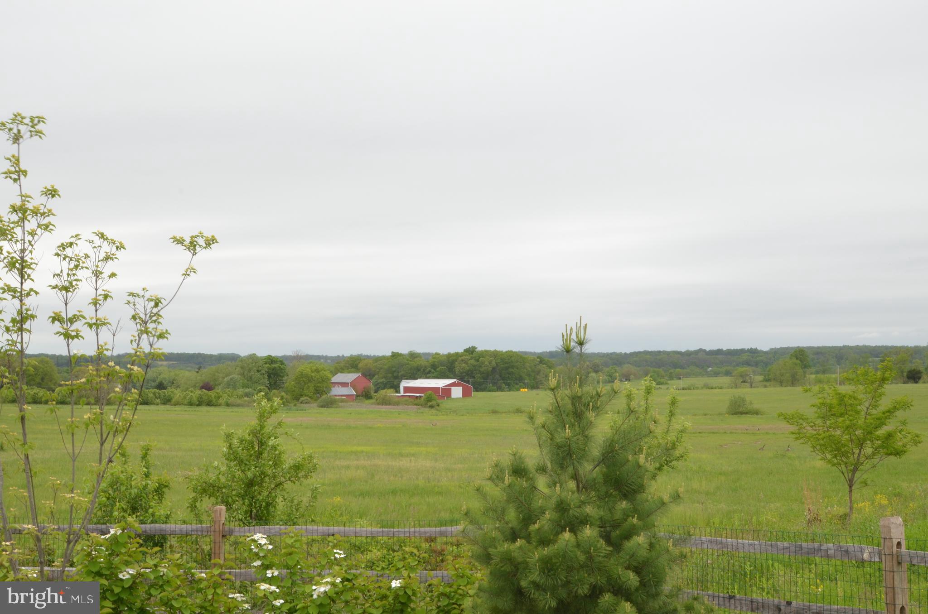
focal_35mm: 36
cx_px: 464
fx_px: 926
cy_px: 307
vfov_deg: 36.7
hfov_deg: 53.2
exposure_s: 1/50
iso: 640
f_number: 18
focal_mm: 24
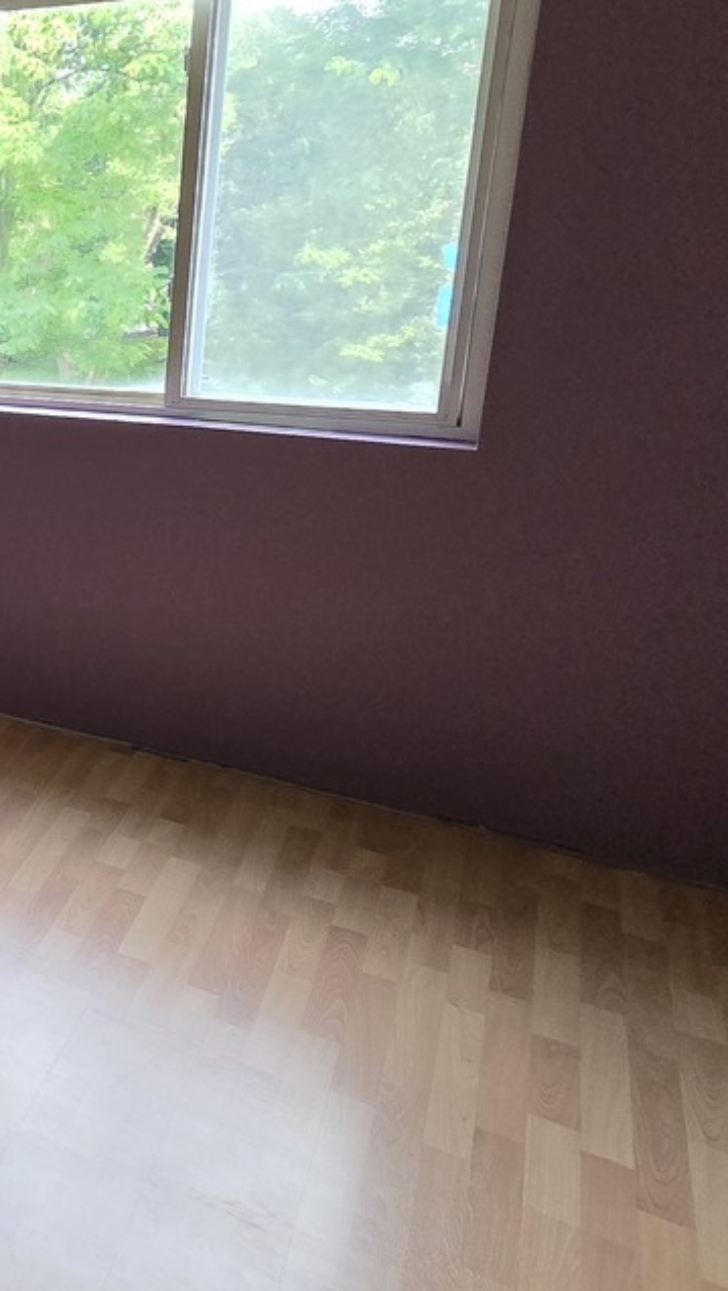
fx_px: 1097
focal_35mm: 32
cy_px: 464
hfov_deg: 23.6
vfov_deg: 60.0
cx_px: -505
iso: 250
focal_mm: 2.2
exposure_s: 1/100
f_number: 2.2
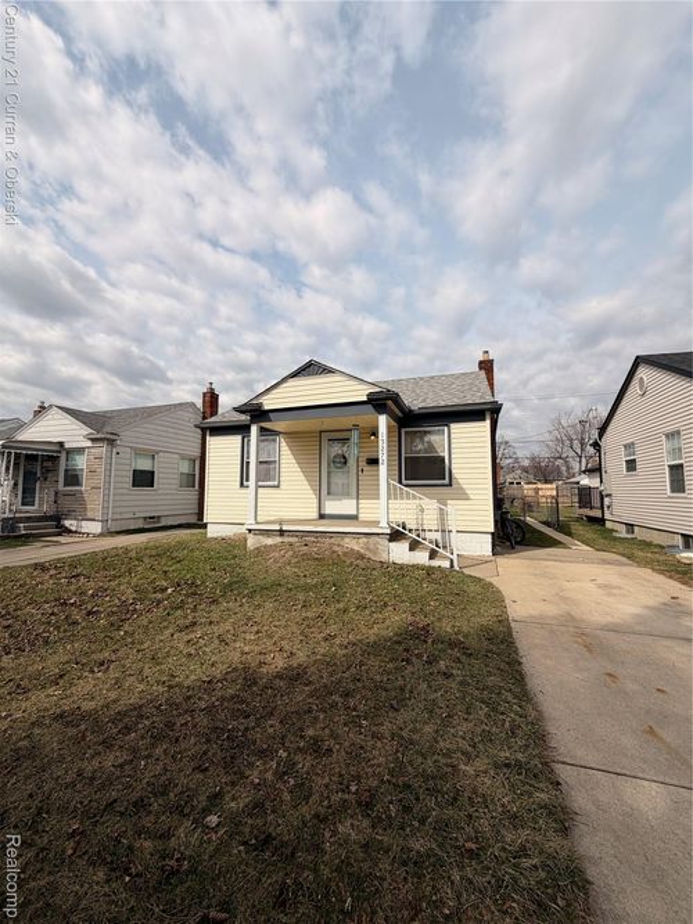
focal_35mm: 14
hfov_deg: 85.7
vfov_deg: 102.1
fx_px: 374
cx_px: 346
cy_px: 462
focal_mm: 2.22
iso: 20
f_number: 2.2
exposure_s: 1/1368
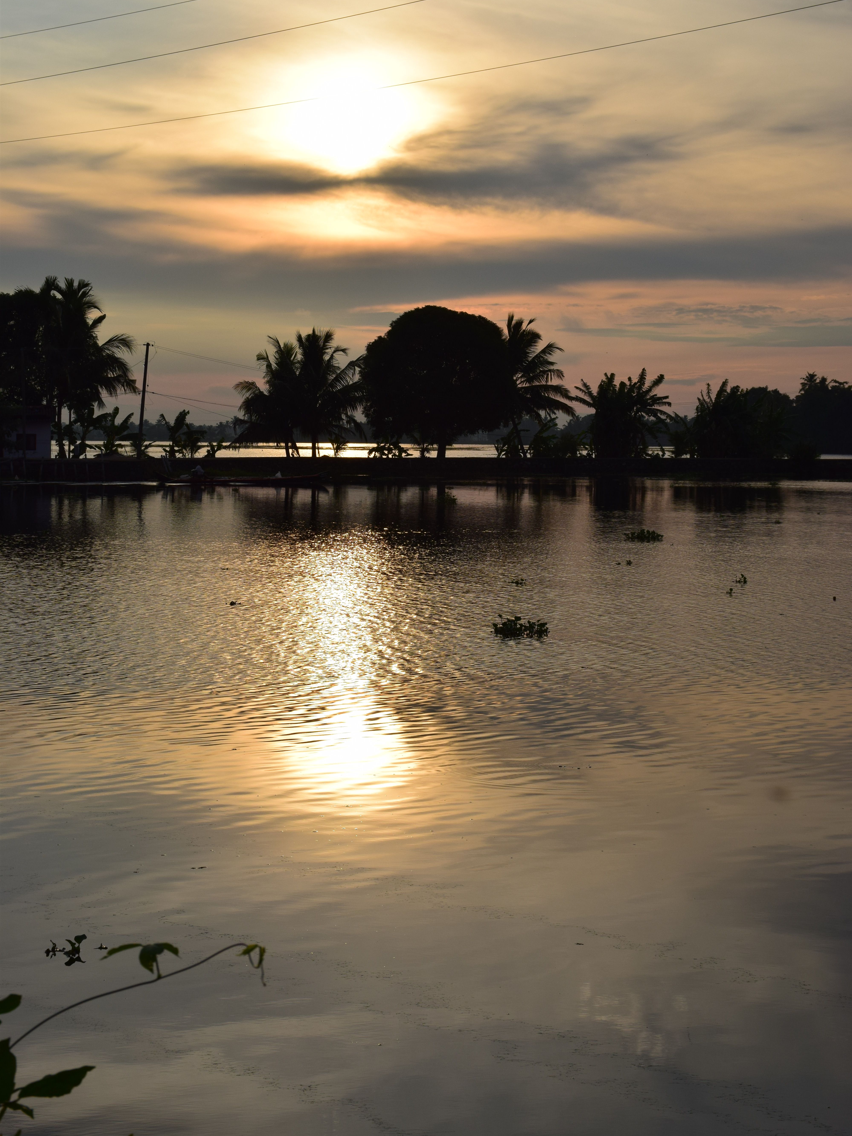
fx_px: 2133
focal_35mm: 65
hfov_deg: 22.6
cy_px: 521
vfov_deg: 29.8
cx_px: 426
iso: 200
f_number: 13
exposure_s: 1/800
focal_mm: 40
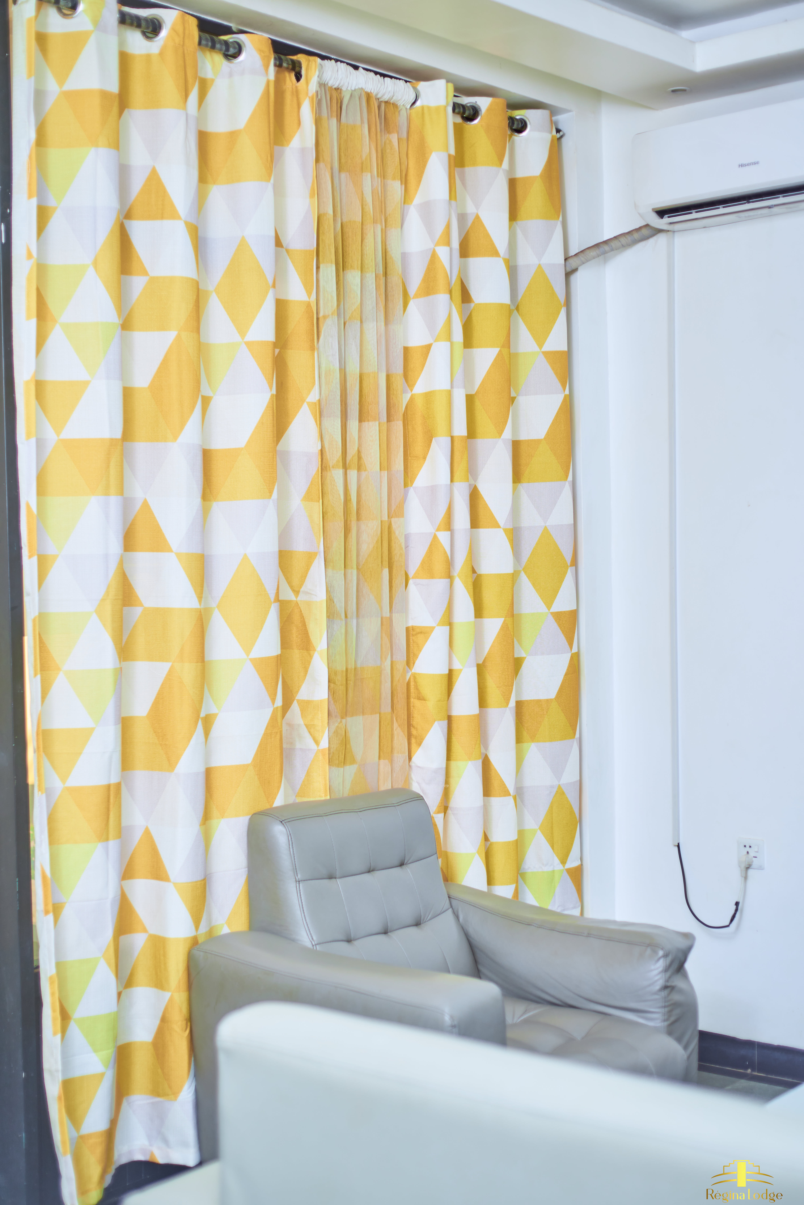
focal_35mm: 50
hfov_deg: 27.0
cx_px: 402
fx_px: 1674
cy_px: 602
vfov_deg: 39.6
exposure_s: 1/125
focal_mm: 50
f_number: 2.5
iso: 160
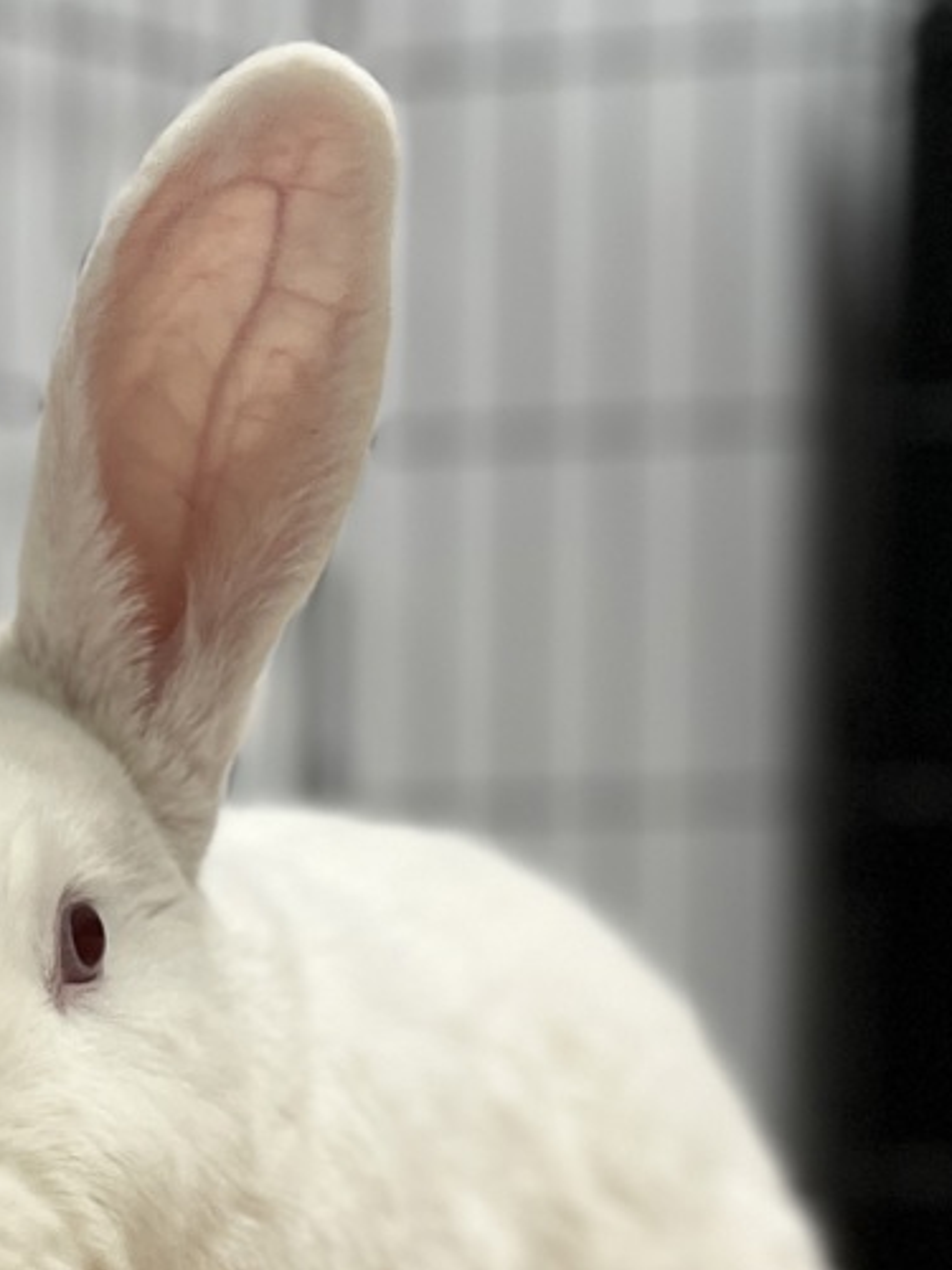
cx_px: 56
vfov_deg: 26.4
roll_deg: -1.0
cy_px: 1177
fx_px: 2603
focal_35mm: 71
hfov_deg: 20.2
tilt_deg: -0.5
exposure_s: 1/60
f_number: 1.6
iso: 125
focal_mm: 5.1
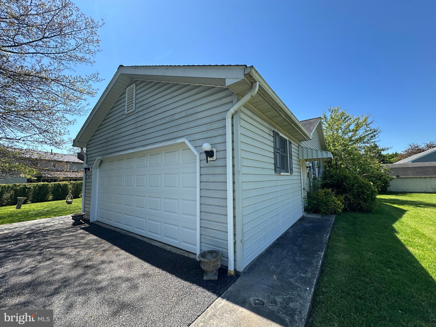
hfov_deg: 102.1
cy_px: 164
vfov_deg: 85.7
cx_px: 218
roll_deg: +1.0
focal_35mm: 14
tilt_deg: +5.6
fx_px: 176
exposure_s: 1/654
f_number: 2.2
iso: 40
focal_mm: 2.22
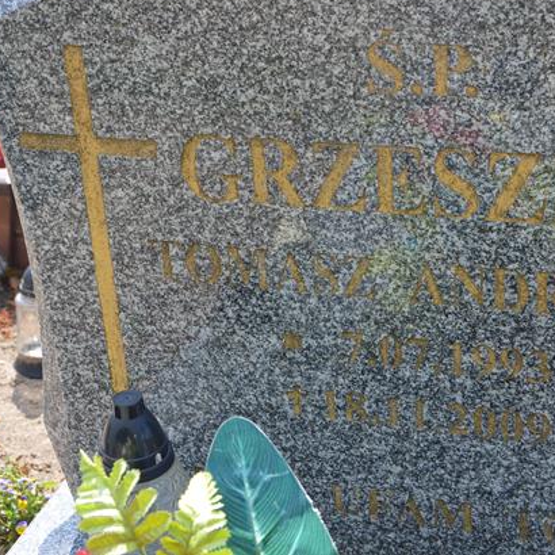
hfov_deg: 24.7
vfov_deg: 24.8
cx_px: 352
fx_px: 1264
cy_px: 268
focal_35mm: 70
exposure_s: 1/125
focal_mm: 35
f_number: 5.6
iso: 100
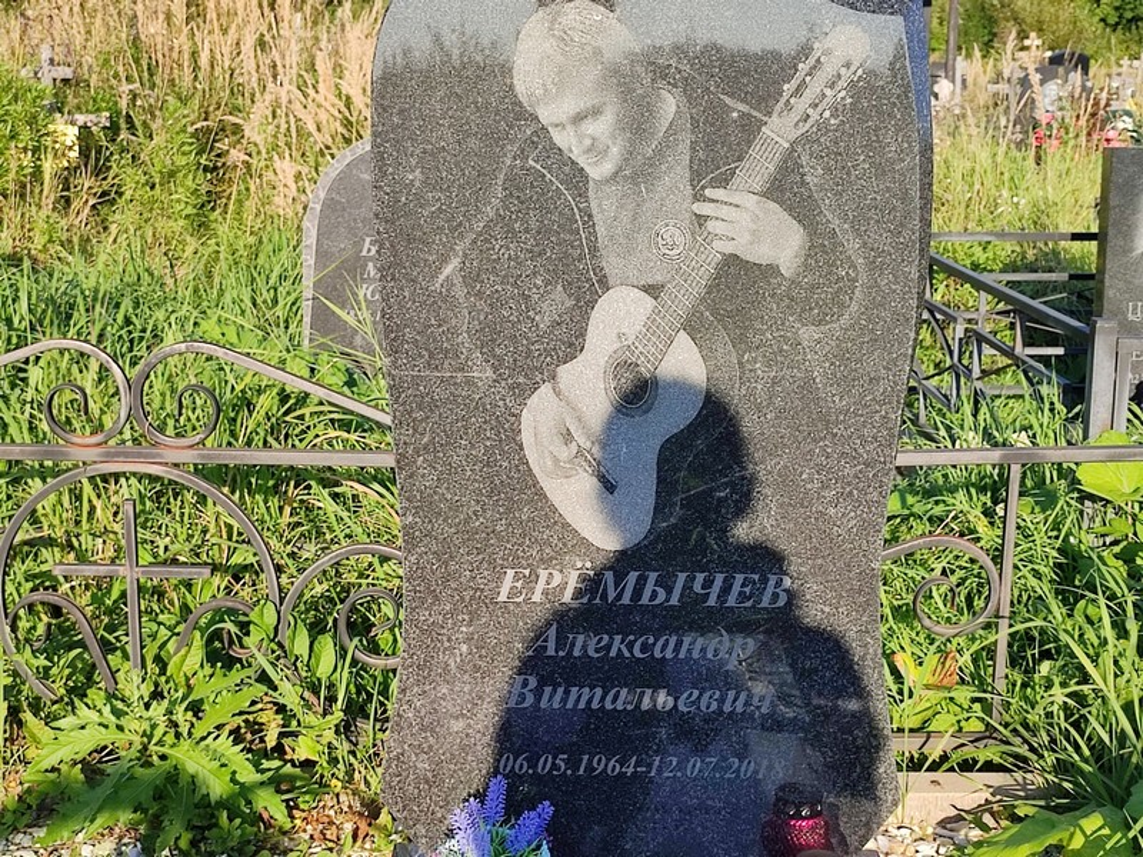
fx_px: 825
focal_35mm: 25
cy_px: 428
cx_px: 572
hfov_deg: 69.4
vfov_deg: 54.9
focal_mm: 6.04
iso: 50
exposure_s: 1/382
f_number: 1.9
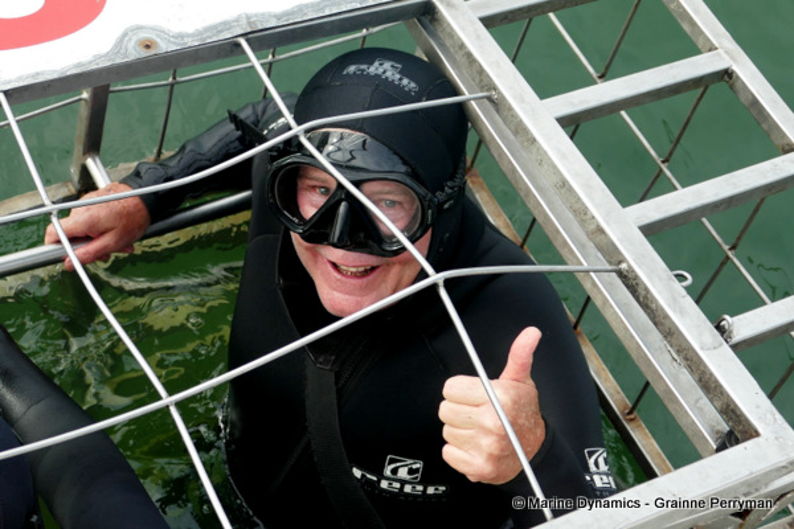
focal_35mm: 45
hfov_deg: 43.6
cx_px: 397
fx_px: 992
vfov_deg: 29.9
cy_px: 264
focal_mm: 16.49
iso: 125
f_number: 3.2
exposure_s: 1/400
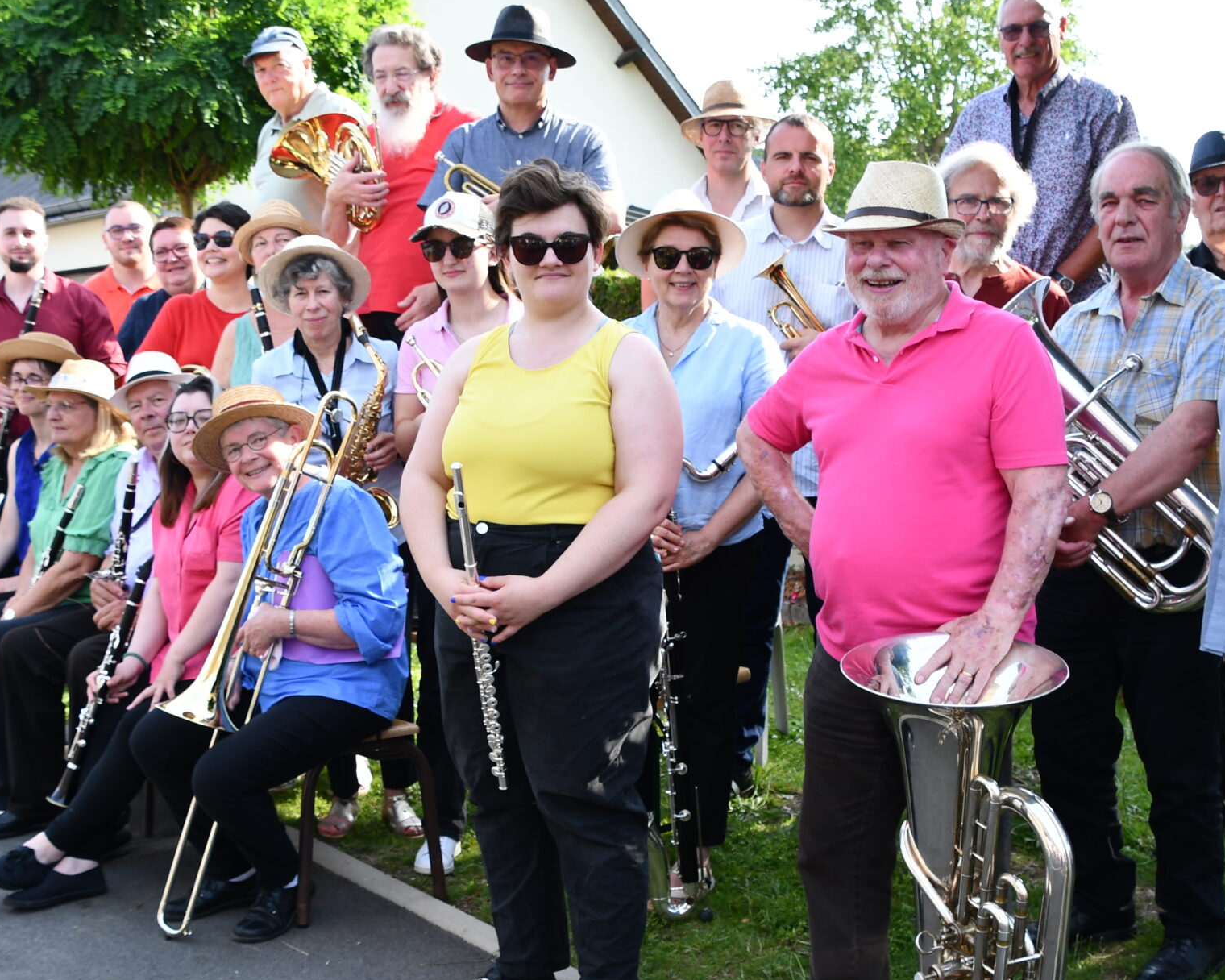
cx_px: 609
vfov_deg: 30.8
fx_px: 1777
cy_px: 543
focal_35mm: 49
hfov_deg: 38.0
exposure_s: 1/250
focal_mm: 21
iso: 250
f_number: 5.6
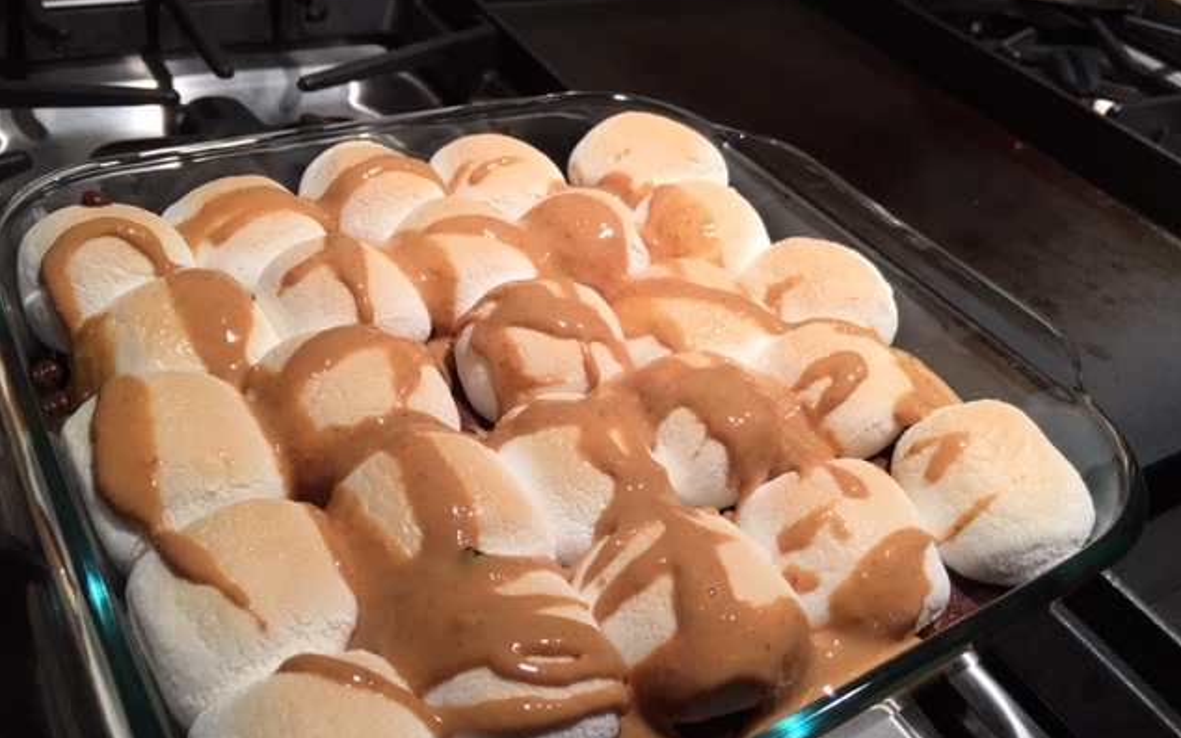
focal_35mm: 31
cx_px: 591
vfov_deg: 40.6
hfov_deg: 61.2
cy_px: 387
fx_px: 998
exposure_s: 1/40
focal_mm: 4.15
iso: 25
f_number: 2.2
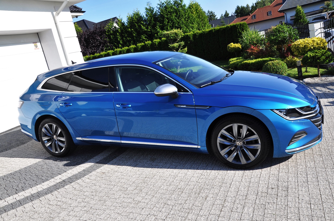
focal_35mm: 32
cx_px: 167
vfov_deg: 41.6
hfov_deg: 59.6
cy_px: 110
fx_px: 292
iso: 250
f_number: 9
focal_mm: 21
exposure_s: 1/320
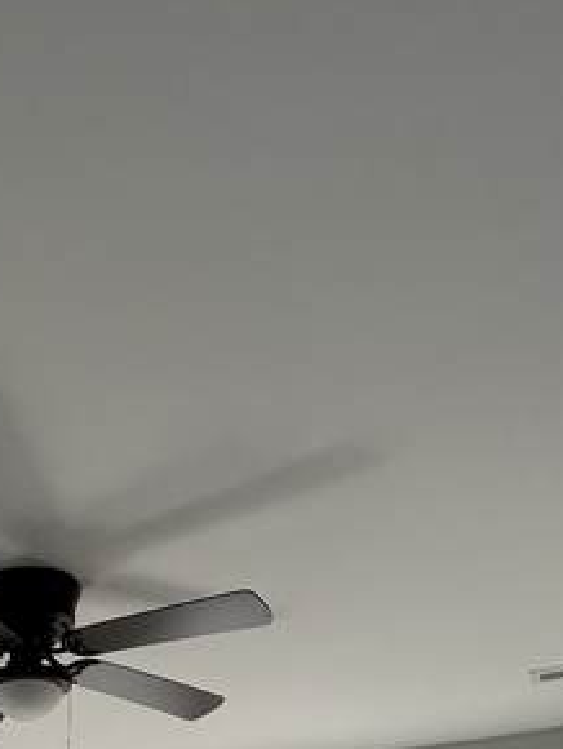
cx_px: -18
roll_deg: -0.3
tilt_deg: -11.4
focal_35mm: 43
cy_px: 1211
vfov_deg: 26.0
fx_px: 931
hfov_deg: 30.9
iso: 32
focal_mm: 1.57
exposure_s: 1/129
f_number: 1.8
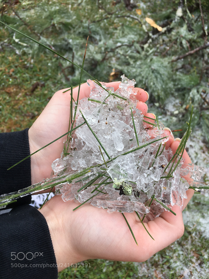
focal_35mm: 29
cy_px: 140
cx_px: 104
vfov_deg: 61.7
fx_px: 233
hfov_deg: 48.2
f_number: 2.2
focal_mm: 4.15
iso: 25
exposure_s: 1/557
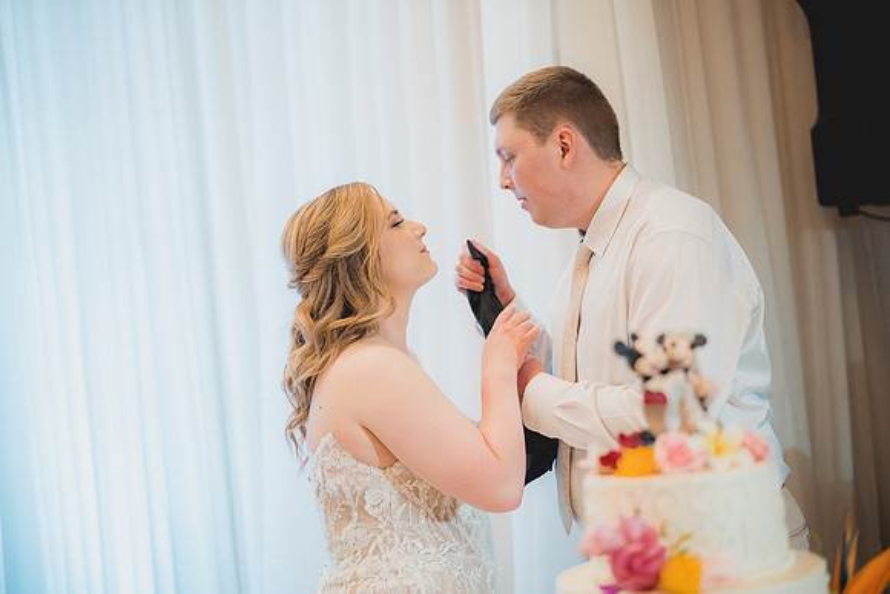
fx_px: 1236
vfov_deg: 27.0
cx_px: 445
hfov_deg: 39.6
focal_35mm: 50
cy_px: 297
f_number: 1.4
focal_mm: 50
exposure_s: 1/500
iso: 1250
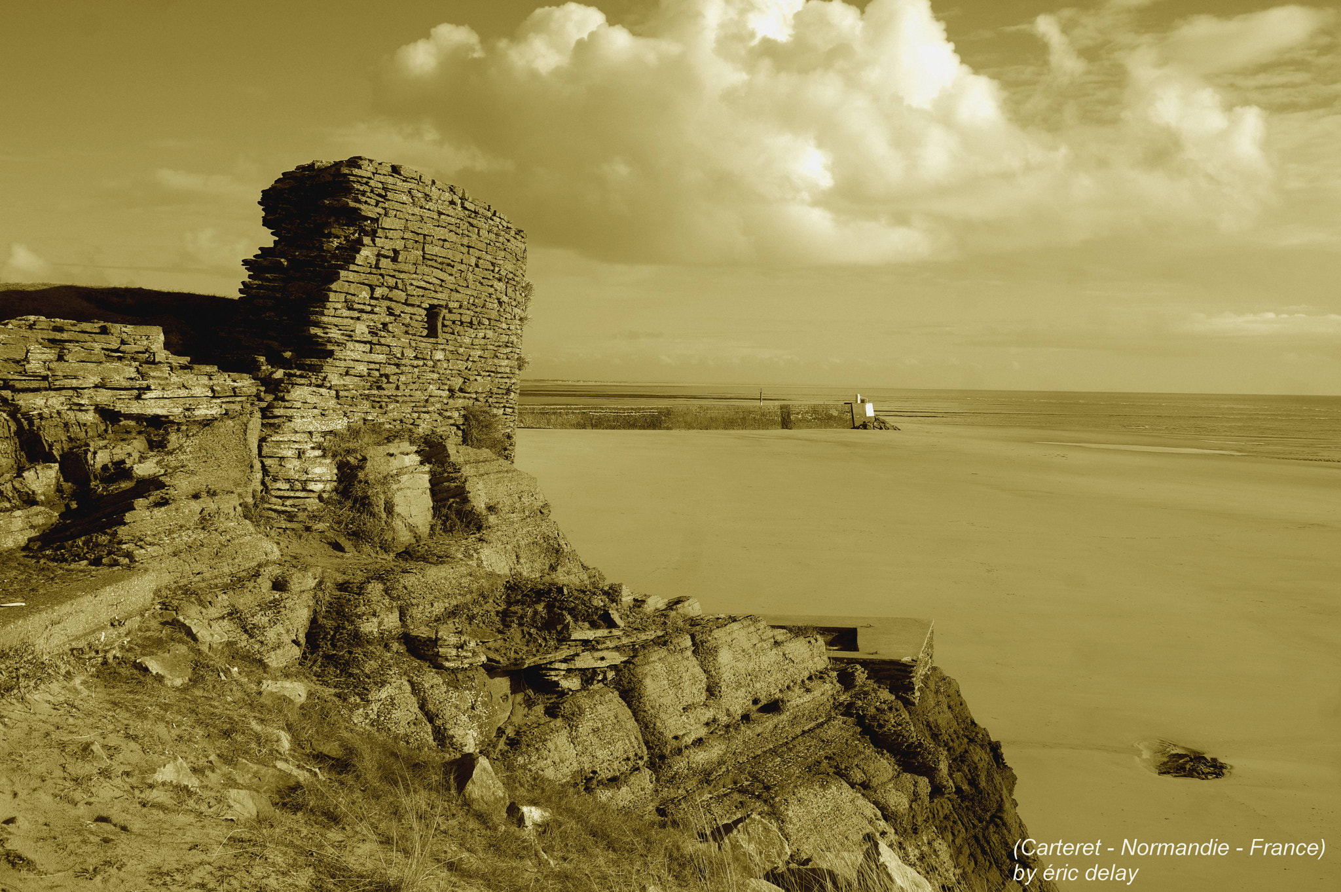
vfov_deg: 31.8
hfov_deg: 46.4
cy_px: 446
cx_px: 670
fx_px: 1563
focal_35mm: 42
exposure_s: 1/320
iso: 100
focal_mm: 28
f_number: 8
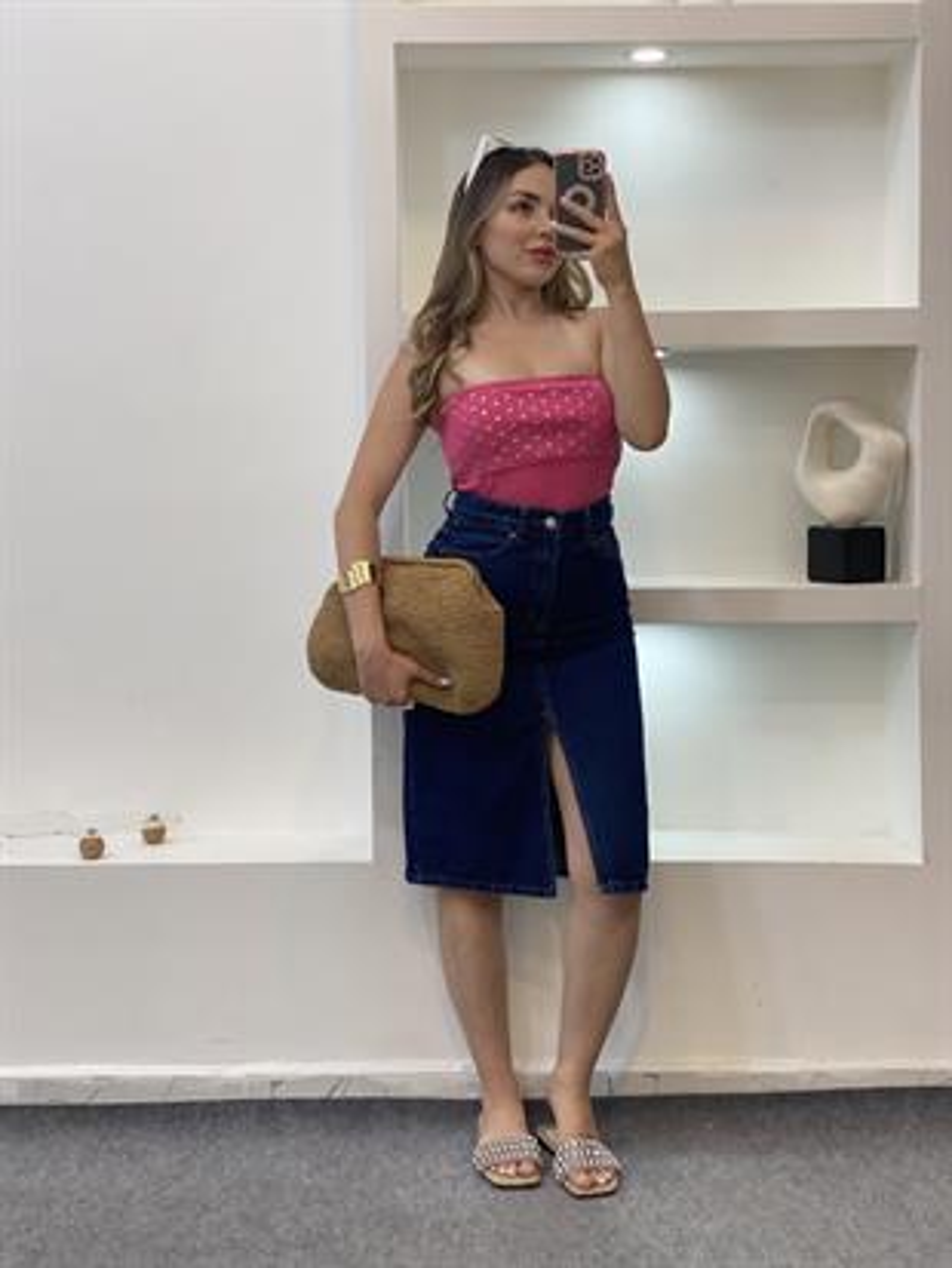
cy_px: 634
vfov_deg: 36.8
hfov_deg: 28.0
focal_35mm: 52
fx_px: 1906
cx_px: 476
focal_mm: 6
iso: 80
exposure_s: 1/100
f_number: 2
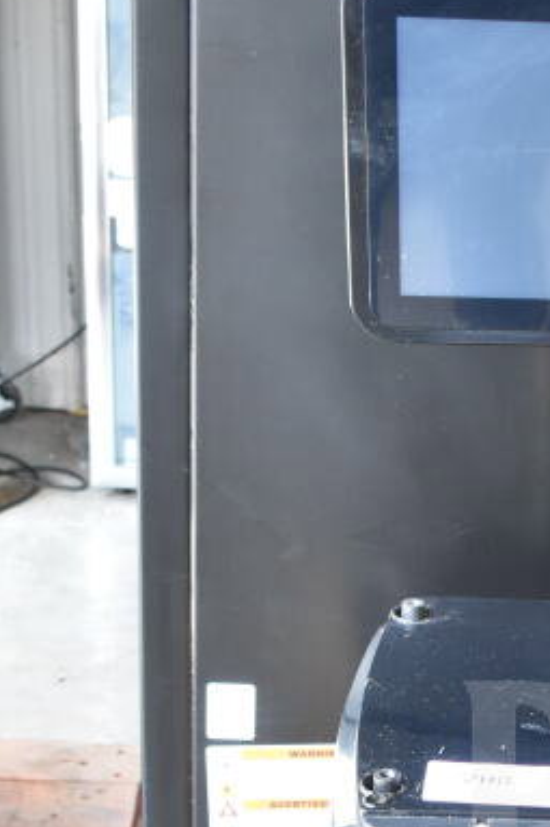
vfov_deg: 22.6
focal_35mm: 86
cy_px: 851
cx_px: 656
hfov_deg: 15.3
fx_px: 1972
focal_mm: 24
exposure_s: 1/80
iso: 1600
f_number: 4.5
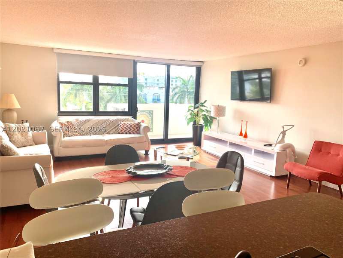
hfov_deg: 67.3
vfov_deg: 53.1
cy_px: 129
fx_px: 258
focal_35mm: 26
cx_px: 172
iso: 40
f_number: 1.8
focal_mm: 4.25
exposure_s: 1/121
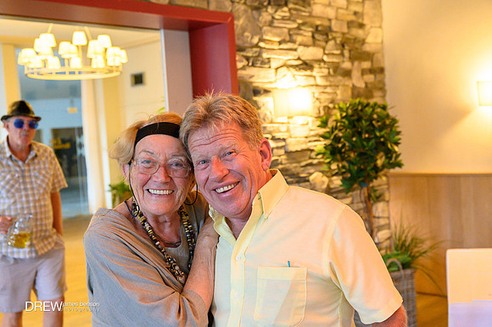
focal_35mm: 45
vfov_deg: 29.8
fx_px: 615
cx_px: 246
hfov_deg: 43.6
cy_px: 164
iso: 2500
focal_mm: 45
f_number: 5
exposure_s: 1/100
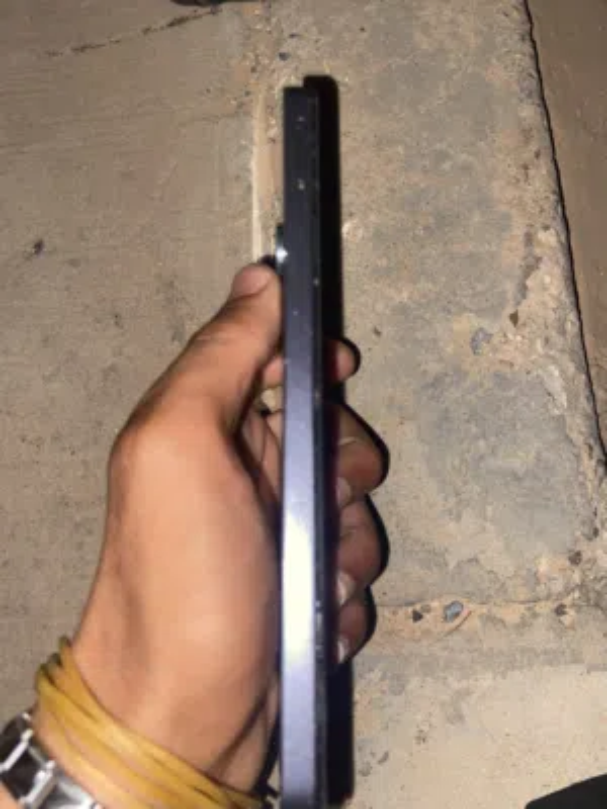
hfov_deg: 53.1
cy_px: 404
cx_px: 304
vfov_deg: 67.3
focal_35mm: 26
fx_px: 608
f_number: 1.8
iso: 32
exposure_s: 1/52
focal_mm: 4.25
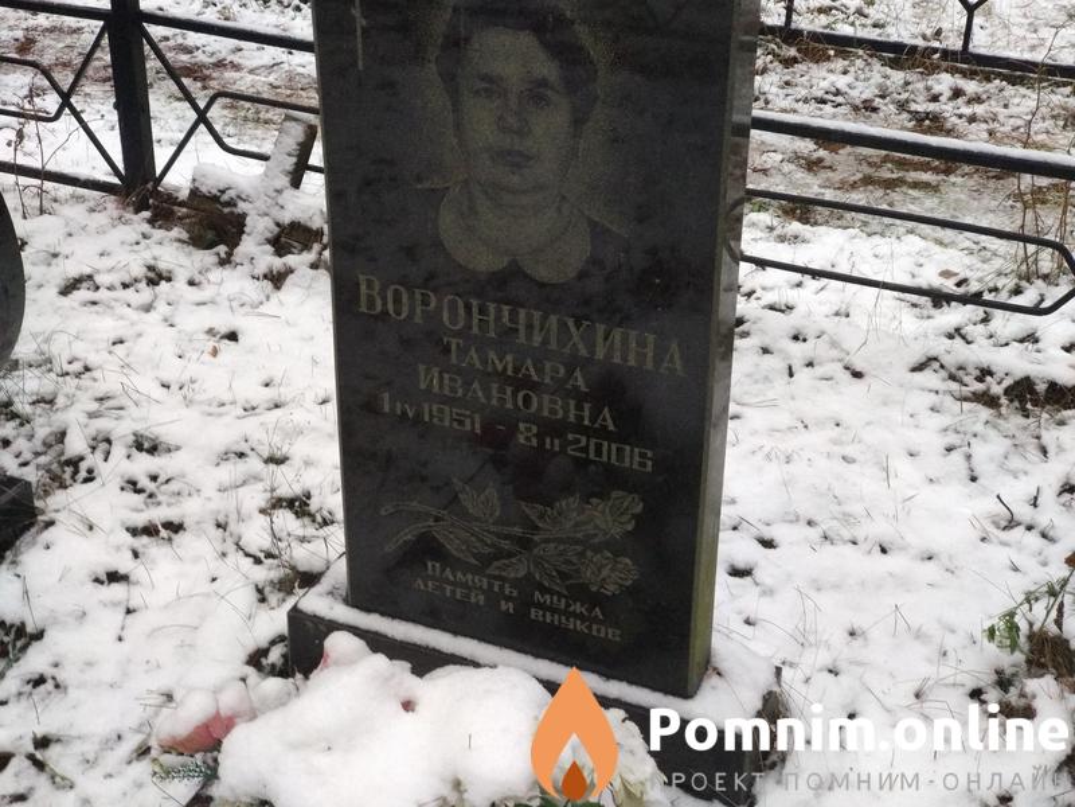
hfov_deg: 36.8
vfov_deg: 28.0
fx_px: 1615
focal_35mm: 52
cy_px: 404
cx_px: 538
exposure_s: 1/60
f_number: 2.6
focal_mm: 5.99
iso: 800
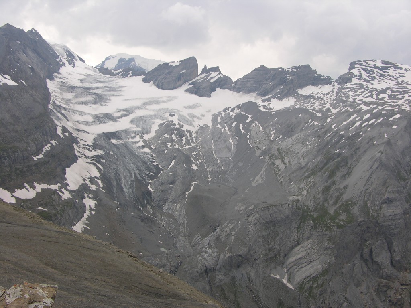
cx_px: 206
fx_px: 416
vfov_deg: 40.7
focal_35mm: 35
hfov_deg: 52.6
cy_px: 154
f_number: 4
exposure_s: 1/76.4
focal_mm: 8.9
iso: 50
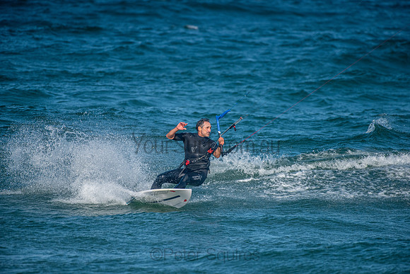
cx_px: 205
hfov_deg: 4.1
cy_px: 137
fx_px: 5696
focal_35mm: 500
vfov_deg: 2.8
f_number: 5.6
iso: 640
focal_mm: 500
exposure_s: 1/4000
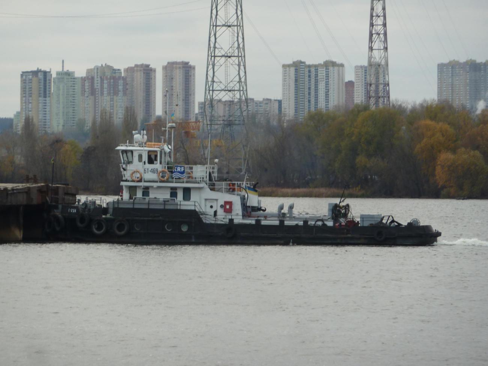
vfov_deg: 6.6
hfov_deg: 8.8
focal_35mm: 225
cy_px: 183
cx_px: 244
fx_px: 3172
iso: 100
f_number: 4.6
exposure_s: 1/80
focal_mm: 37
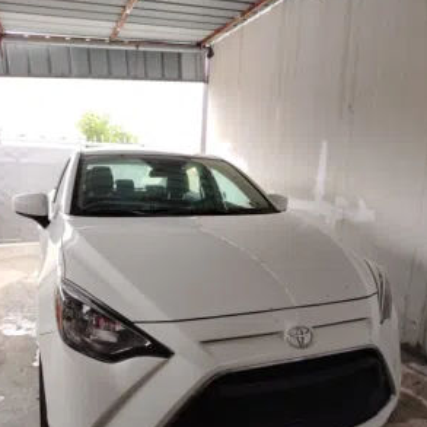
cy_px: 236
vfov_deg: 55.5
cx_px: 211
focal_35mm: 29
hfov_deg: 55.6
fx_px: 405
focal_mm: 5.25
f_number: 1.75
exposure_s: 1/33.3
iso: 425
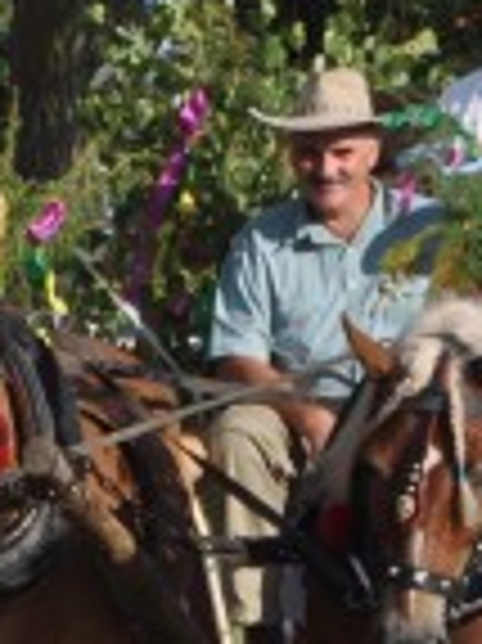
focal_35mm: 908
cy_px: 356
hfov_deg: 1.6
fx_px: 16883
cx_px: -1261
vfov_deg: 2.2
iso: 200
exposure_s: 1/200
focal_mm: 90
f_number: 14
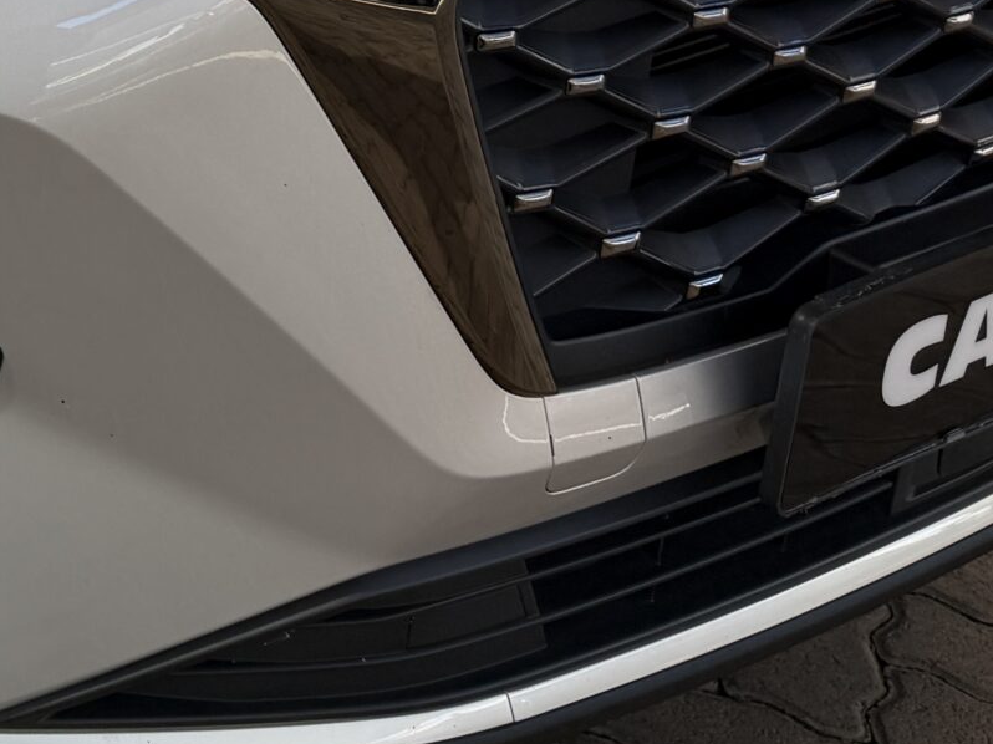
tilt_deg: -17.7
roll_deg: -0.3
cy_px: -274
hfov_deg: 21.7
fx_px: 2208
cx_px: -441
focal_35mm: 77
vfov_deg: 17.7
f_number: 1.78
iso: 64
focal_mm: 6.76
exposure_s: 1/191
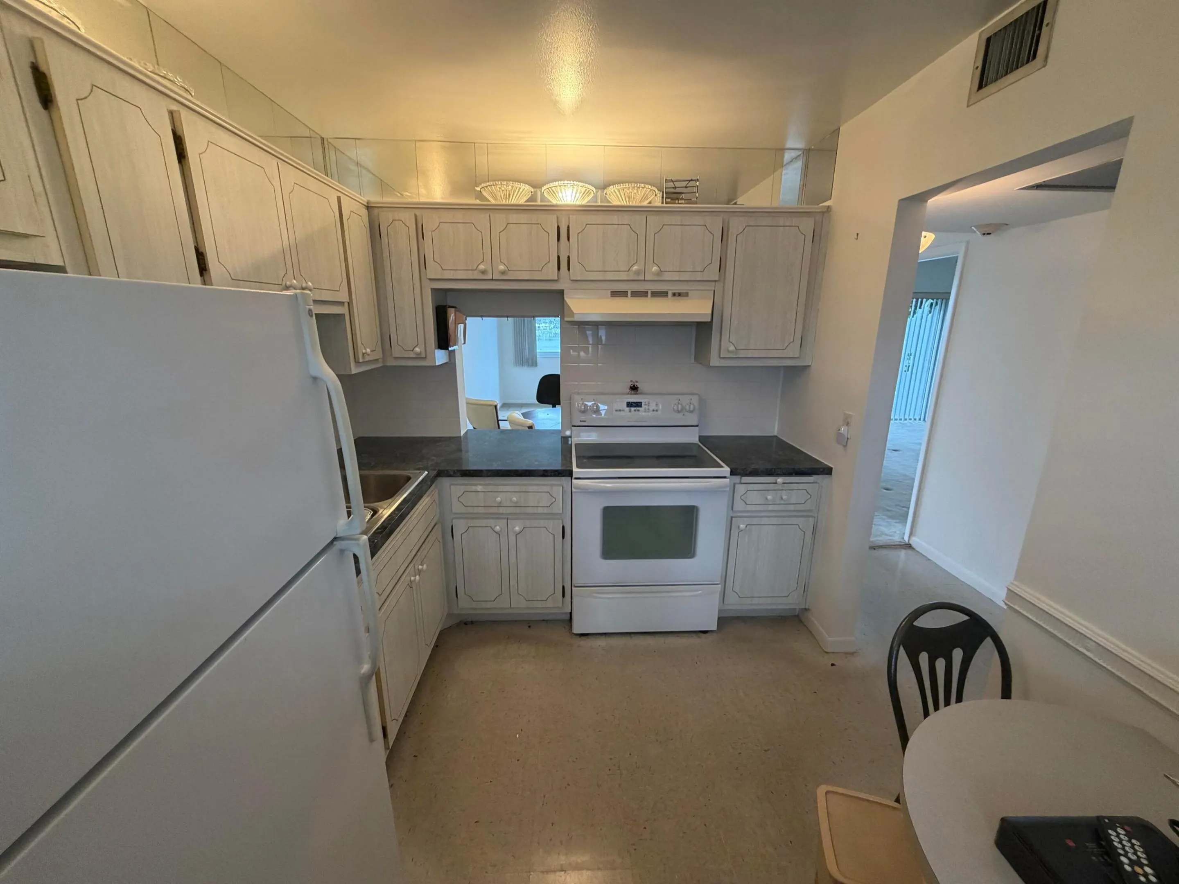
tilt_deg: -13.6
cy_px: 442
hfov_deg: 102.1
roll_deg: -0.5
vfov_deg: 85.7
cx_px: 590
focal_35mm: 14
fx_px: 477
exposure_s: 1/60
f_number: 2.2
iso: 200
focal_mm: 2.22
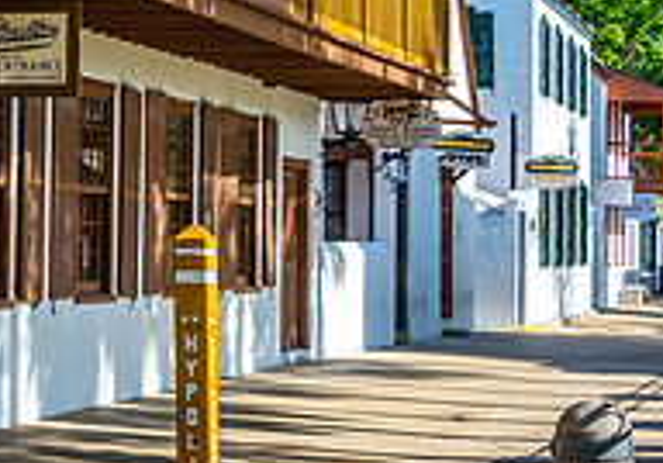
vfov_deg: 10.7
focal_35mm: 131
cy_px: 50
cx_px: -29
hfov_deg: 15.1
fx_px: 2448
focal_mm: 42
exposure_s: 1/320
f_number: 8
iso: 200
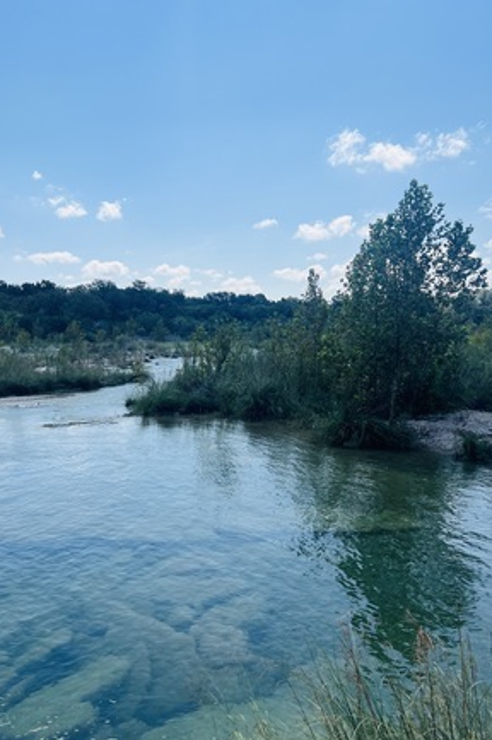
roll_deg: +0.7
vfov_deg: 62.0
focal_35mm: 30
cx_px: 224
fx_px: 616
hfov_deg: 43.5
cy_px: 374
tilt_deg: -3.7
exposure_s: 1/6579
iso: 50
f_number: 1.5
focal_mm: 5.7
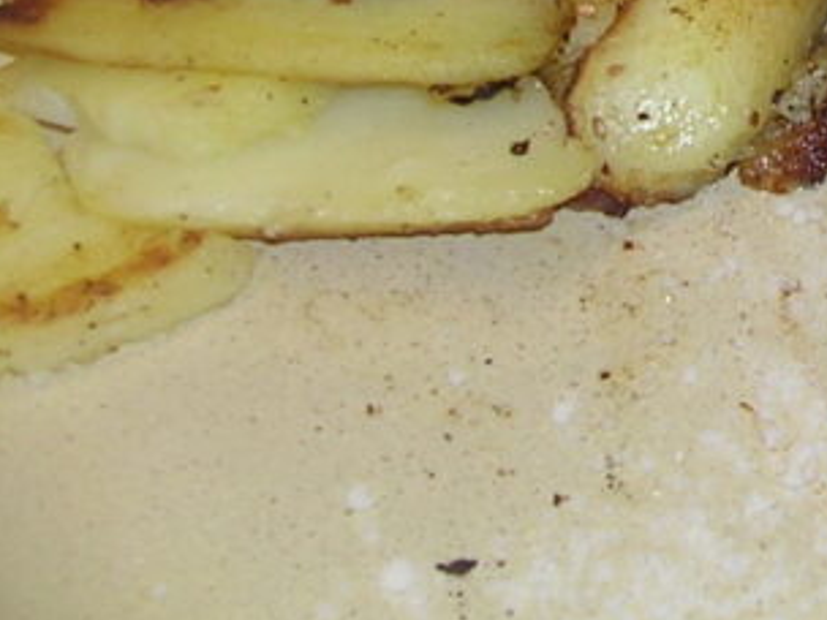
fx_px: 3058
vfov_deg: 11.0
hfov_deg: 14.7
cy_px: -375
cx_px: 1080
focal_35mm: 128
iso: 100
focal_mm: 5.8
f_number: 2.8
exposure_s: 1/60.1
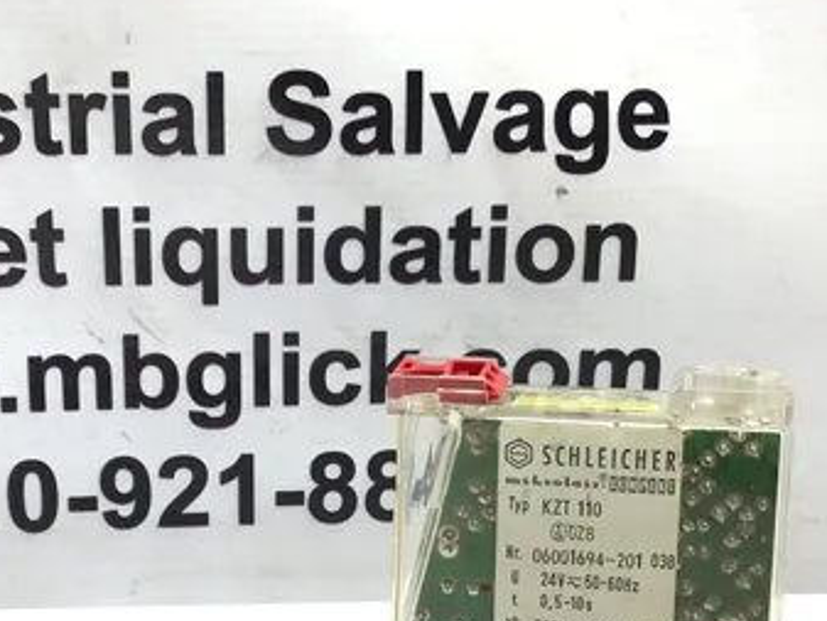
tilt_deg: -15.1
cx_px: 319
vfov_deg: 21.1
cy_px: 480
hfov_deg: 28.1
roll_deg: -1.0
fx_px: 1649
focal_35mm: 69
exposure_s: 1/120
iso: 40
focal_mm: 3.3
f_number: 2.4
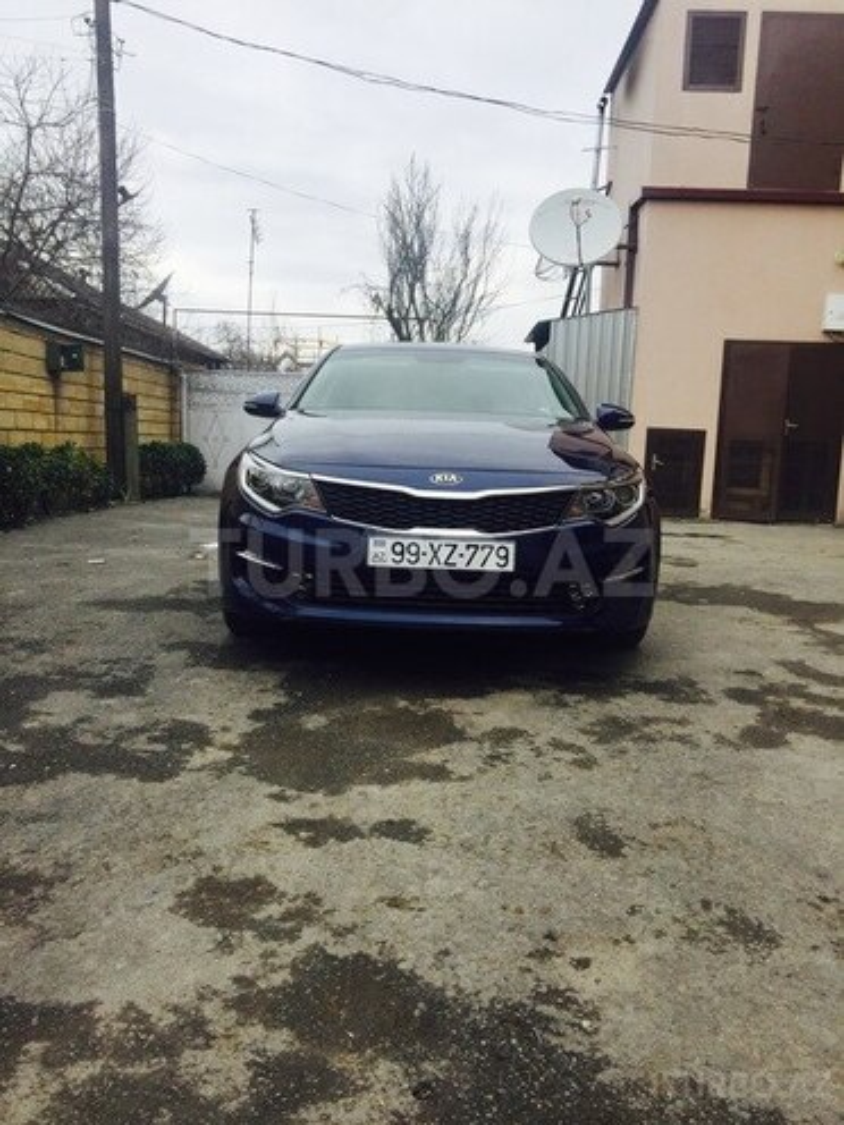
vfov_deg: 61.7
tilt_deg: -5.4
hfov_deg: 48.2
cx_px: 422
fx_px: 943
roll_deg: -2.6
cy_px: 562
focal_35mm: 29
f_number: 2.2
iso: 32
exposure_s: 1/860
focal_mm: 4.15
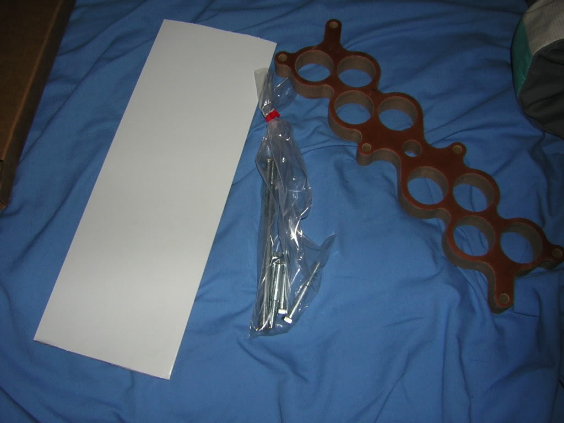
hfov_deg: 51.4
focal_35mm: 36
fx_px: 587
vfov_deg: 39.7
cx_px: 282
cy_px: 212
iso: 50
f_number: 5.2
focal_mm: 4.7
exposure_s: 1/60
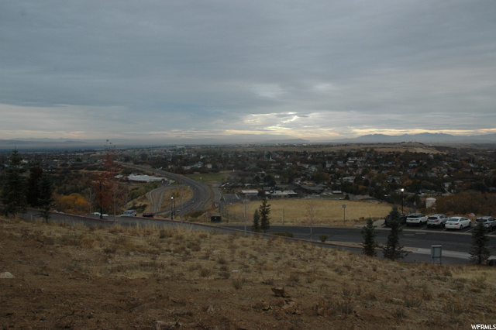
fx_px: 496
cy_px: 165
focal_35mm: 36
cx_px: 248
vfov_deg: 36.8
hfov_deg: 53.2
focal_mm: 24
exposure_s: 1/200
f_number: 7.1
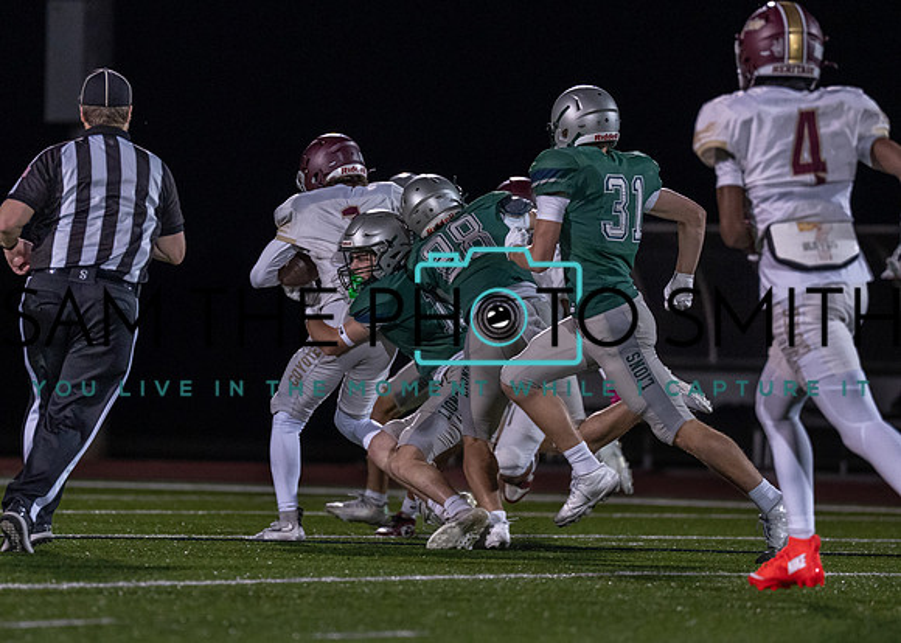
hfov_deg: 5.6
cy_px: 315
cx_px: 374
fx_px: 9239
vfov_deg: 4.0
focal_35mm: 361
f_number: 2.8
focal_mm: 200
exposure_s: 1/1000
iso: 2000
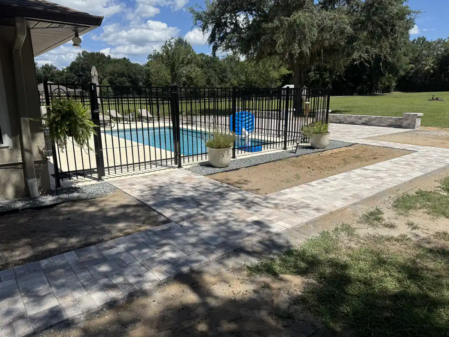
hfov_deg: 71.6
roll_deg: +1.2
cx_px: 224
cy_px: 168
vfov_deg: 56.8
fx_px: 311
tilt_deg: -13.9
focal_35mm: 24
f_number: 1.78
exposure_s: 1/6410
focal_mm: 6.76
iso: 80
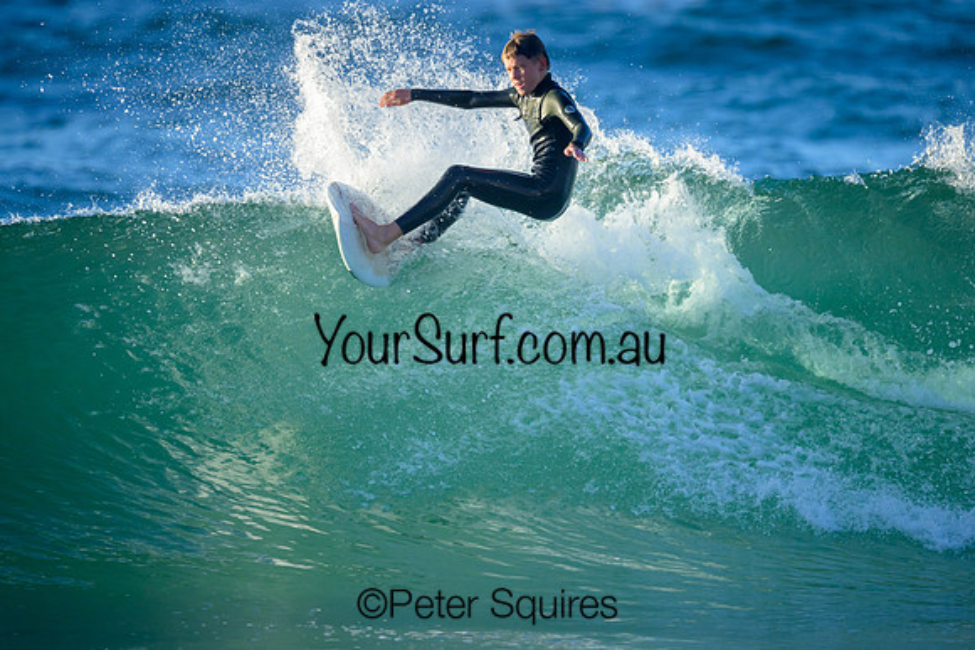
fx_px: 25748
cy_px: 356
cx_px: 529
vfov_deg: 1.4
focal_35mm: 951
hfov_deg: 2.2
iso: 1250
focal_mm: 800
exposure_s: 1/2000
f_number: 6.3
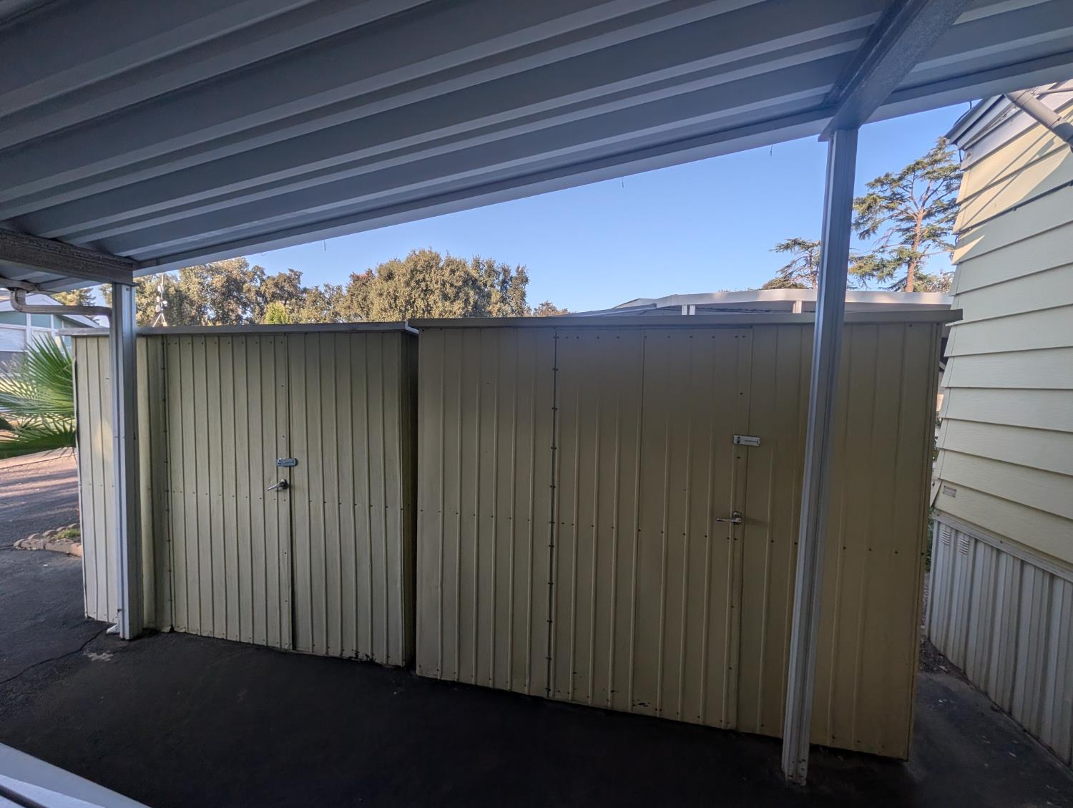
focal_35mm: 12
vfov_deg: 94.6
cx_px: 536
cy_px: 404
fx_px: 372
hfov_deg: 110.5
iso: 45
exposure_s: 1/976
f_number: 1.7
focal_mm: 2.02
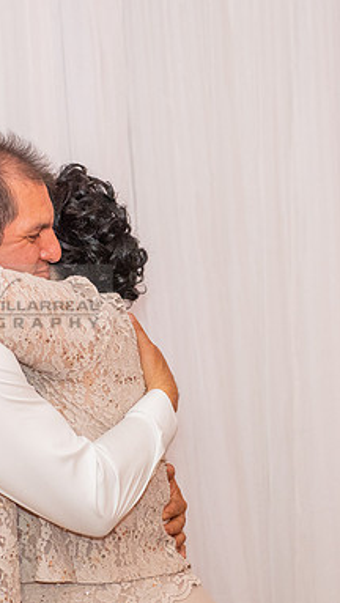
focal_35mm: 155
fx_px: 2479
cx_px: 161
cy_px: 367
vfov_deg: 13.9
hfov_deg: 7.8
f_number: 3.5
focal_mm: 70
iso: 1000
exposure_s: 1/160
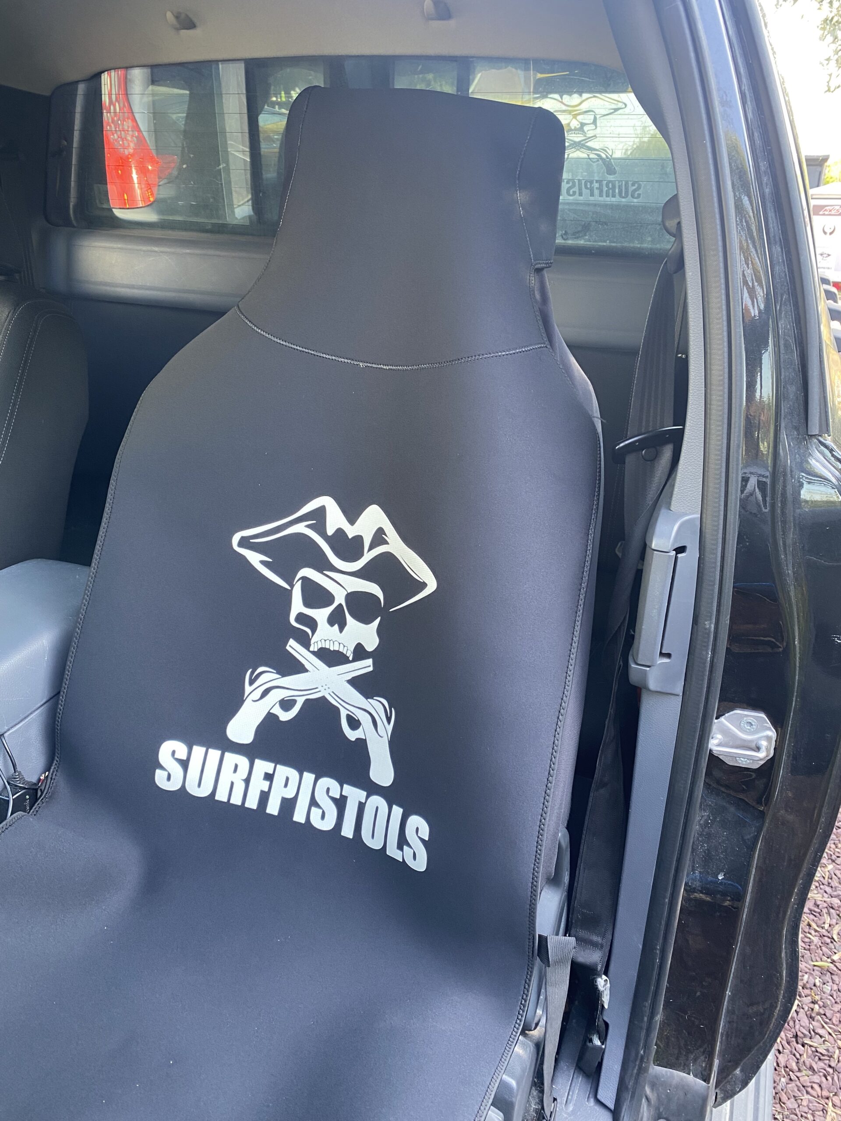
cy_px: 560
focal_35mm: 26
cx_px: 420
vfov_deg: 67.3
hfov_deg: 53.1
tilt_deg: -21.9
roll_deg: +0.3
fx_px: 842
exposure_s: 1/100
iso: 125
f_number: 1.8
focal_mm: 4.25
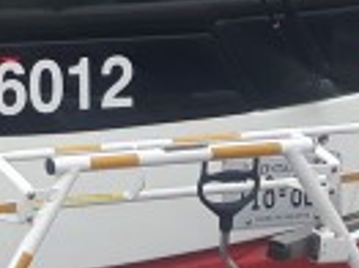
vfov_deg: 6.1
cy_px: -107
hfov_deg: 7.9
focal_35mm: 242
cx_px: -263
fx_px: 2507
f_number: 1.9
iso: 40
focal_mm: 3.7
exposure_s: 1/155
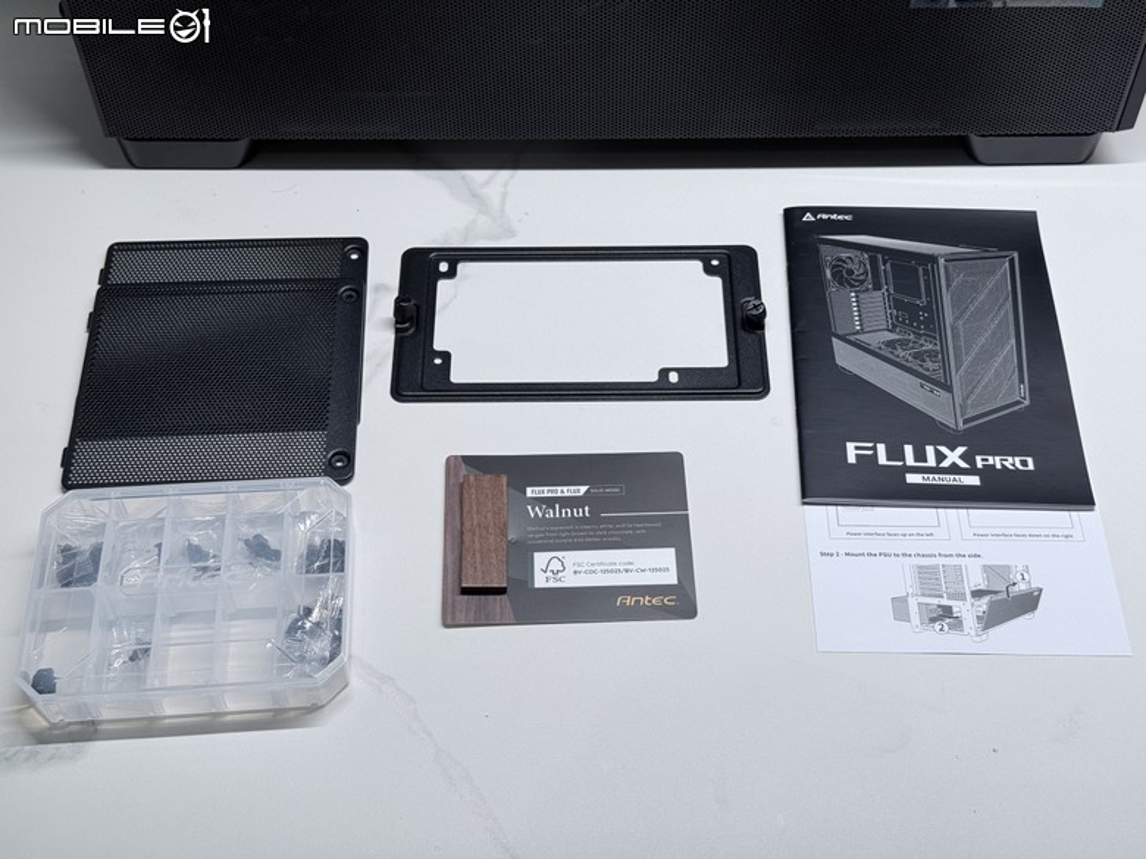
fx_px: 1589
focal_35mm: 48
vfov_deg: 30.3
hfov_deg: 39.7
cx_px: 573
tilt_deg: -52.7
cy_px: 430
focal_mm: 6.76
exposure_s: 1/120
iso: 64
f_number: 1.78
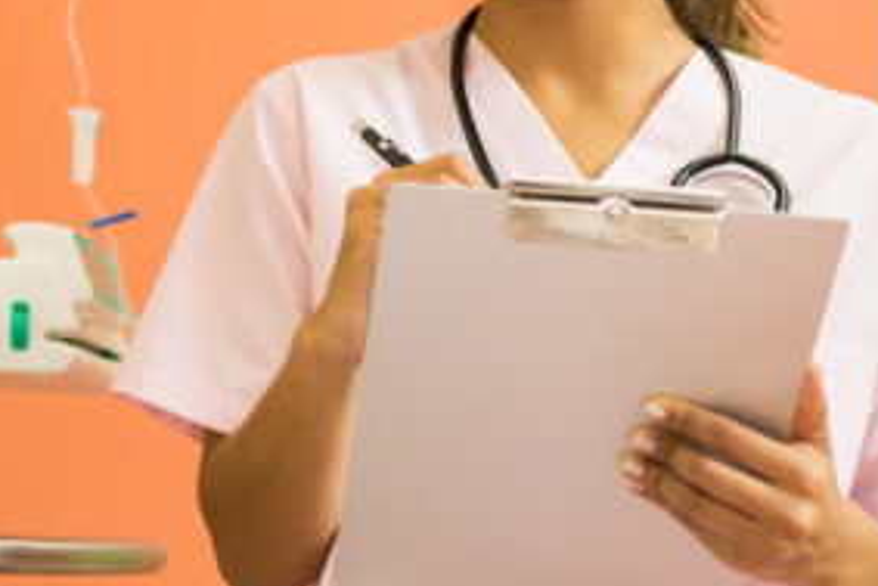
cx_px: -31
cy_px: 65
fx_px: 2318
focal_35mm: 95
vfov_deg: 14.3
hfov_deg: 20.6
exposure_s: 1/160
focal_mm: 35
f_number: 1.8
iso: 100
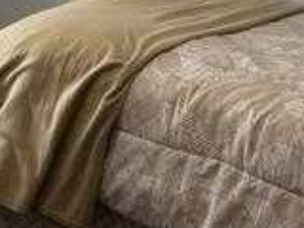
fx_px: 913
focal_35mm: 104
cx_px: 57
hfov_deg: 18.7
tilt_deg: -3.6
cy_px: -146
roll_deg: -5.0
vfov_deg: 13.2
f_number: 1.5
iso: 80
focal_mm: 5.7
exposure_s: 1/120
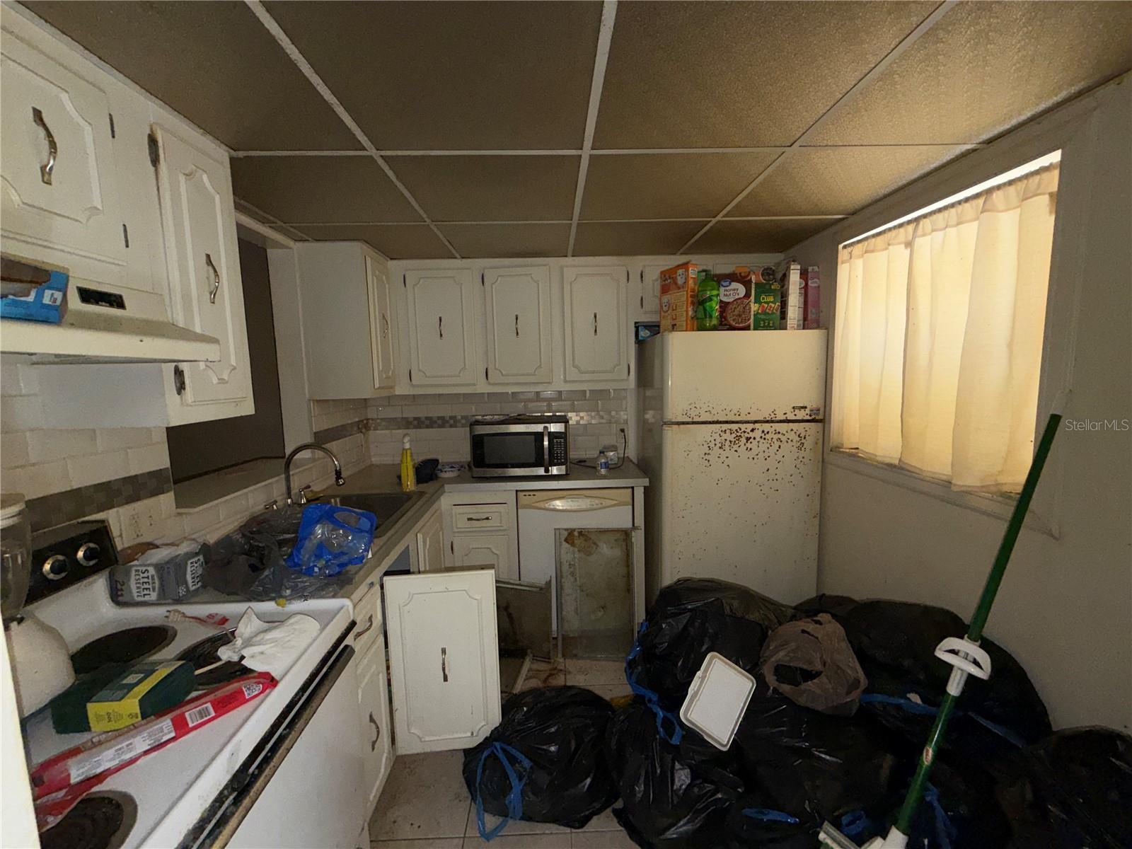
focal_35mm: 14
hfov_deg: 102.1
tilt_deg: -7.2
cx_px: 566
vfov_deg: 85.7
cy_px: 424
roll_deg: +2.7
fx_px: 458
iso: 64
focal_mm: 2.22
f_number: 2.2
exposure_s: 1/60
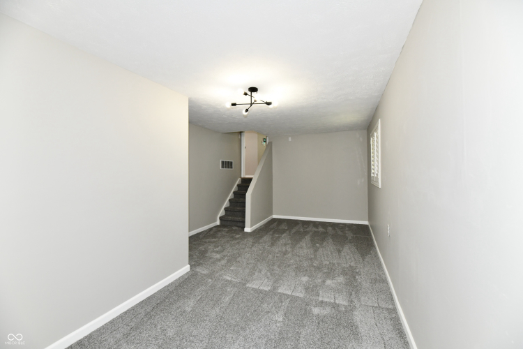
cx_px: 262
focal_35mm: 14
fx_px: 203
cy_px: 174
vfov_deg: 81.2
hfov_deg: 104.3
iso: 640
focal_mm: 14
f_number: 6.3
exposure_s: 1/60
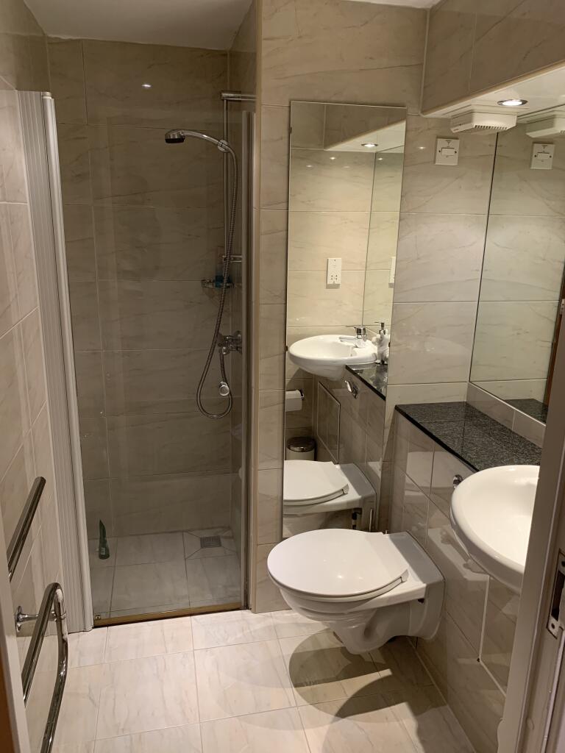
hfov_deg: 53.1
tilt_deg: -14.3
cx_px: 282
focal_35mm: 26
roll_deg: -1.4
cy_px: 376
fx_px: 566
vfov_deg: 67.3
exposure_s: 1/50
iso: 160
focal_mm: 4.25
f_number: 1.8
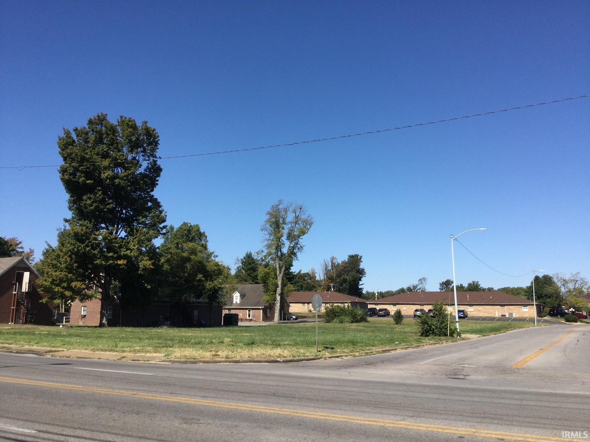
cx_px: 295
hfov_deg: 58.4
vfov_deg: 45.4
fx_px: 528
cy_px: 221
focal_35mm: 31
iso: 25
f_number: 2.4
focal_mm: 3.3
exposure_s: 1/1456
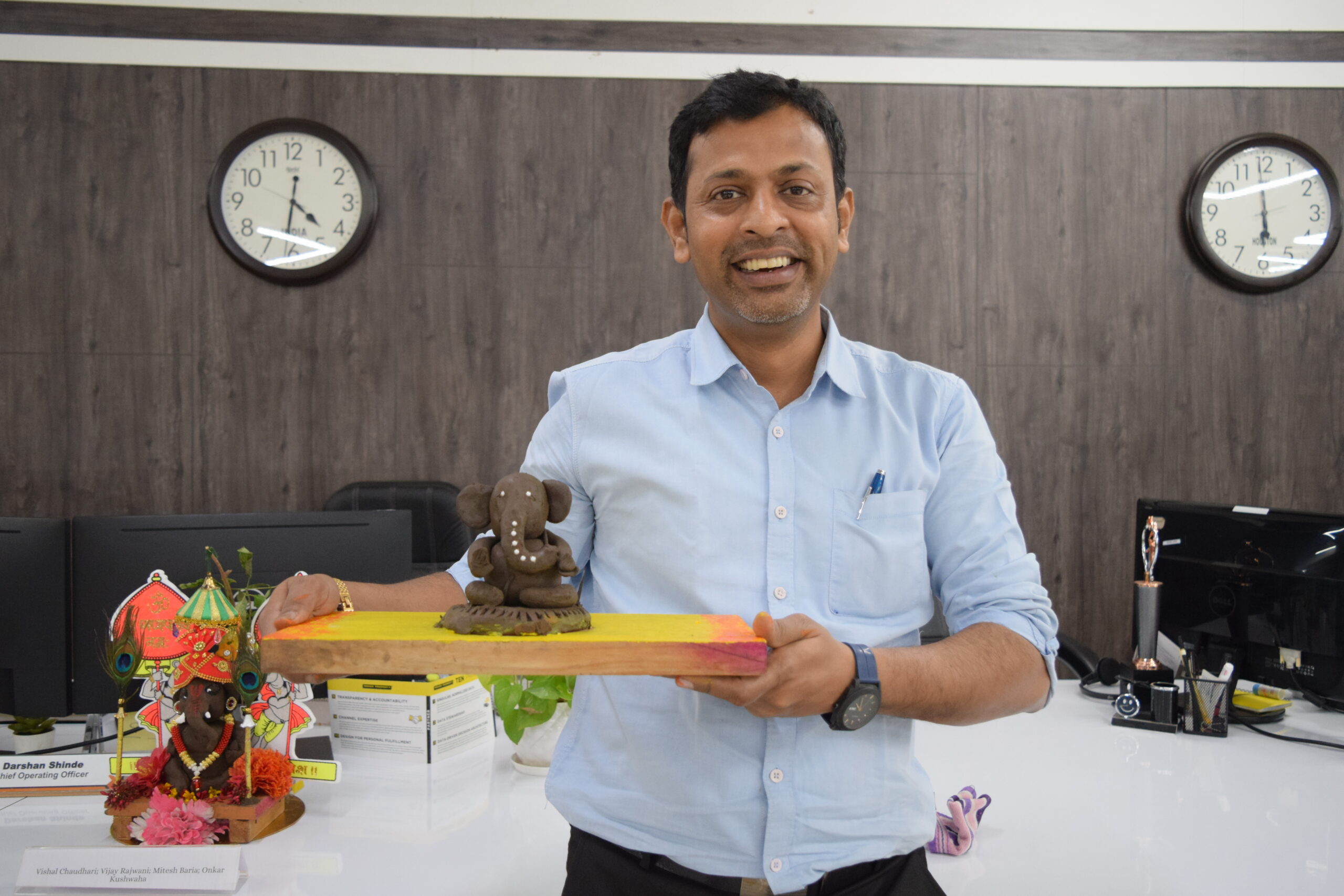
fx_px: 1176
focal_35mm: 32
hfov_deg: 59.5
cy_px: 448
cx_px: 672
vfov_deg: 41.7
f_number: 3.8
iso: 1600
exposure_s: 1/80
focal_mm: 21
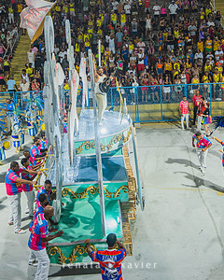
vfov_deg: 46.3
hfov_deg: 39.2
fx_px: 315
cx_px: 108
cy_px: 72
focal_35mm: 38
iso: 1600
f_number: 4
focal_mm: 27
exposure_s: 1/320
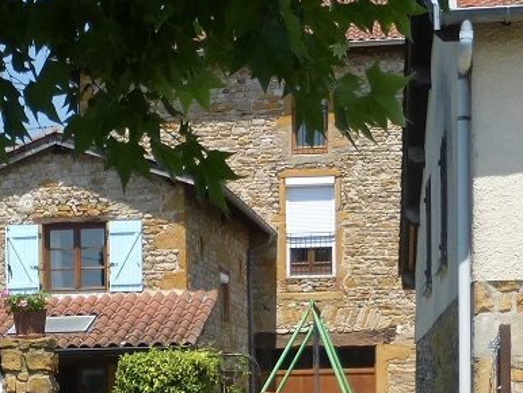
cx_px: 80
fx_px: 1754
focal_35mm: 116
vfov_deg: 12.4
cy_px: 511
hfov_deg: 16.8
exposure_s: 1/800
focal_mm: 6.1
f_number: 3.7
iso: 100
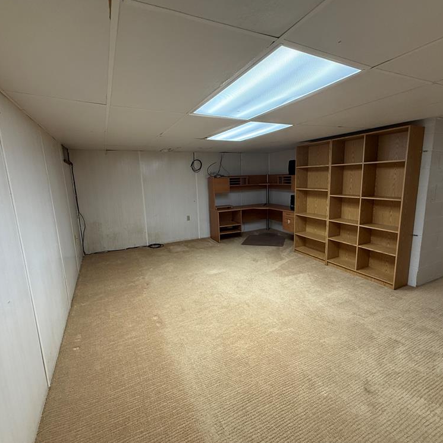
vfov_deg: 84.0
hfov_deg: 83.9
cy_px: 222
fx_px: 246
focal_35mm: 17
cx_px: 232
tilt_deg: -8.9
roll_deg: +0.6
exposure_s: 1/60
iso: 250
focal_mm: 2.22
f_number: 2.2
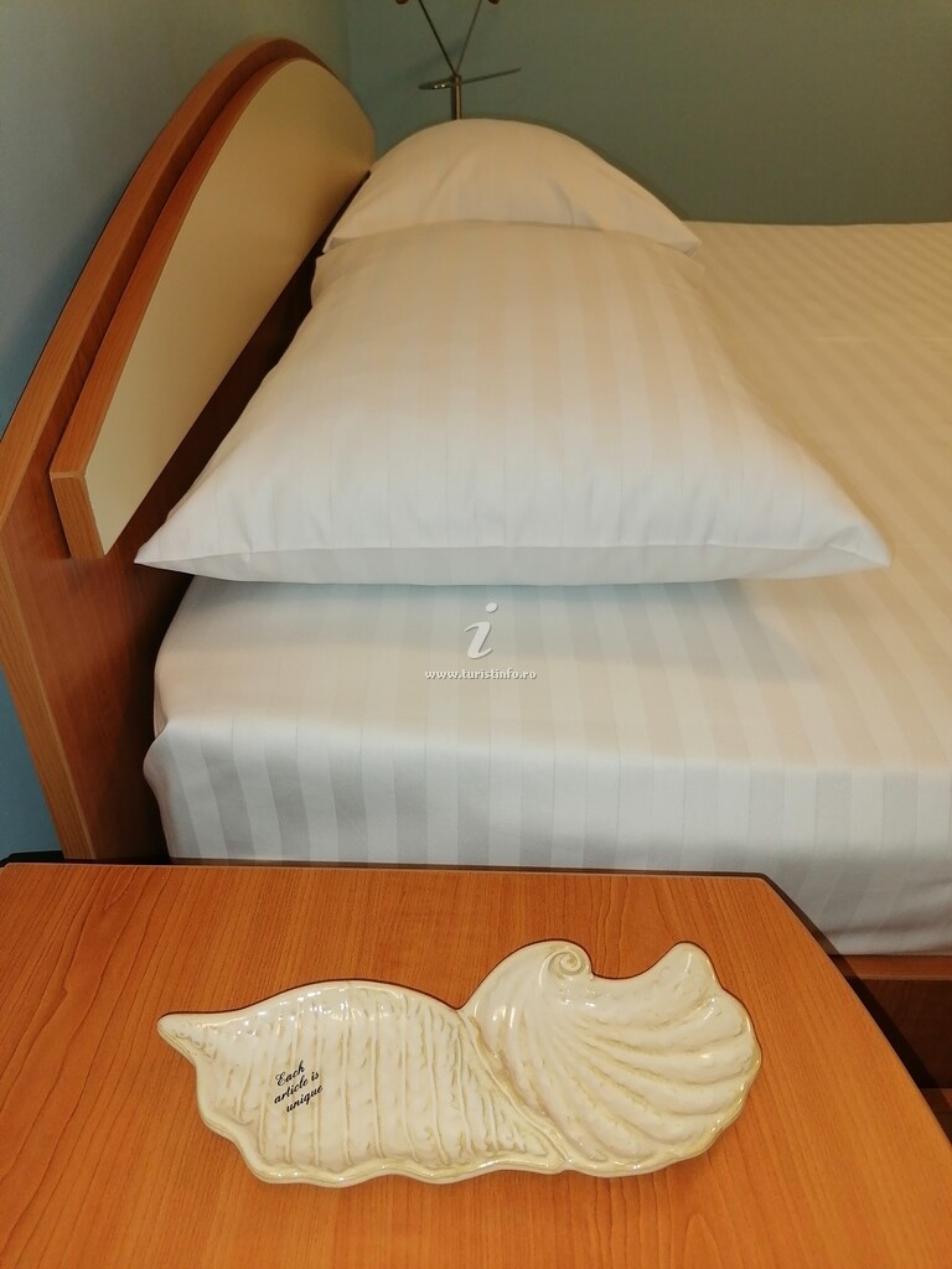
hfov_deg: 53.1
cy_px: 634
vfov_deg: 67.3
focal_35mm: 26
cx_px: 476
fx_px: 953
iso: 80
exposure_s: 1/33.3
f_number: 1.8
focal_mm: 5.3
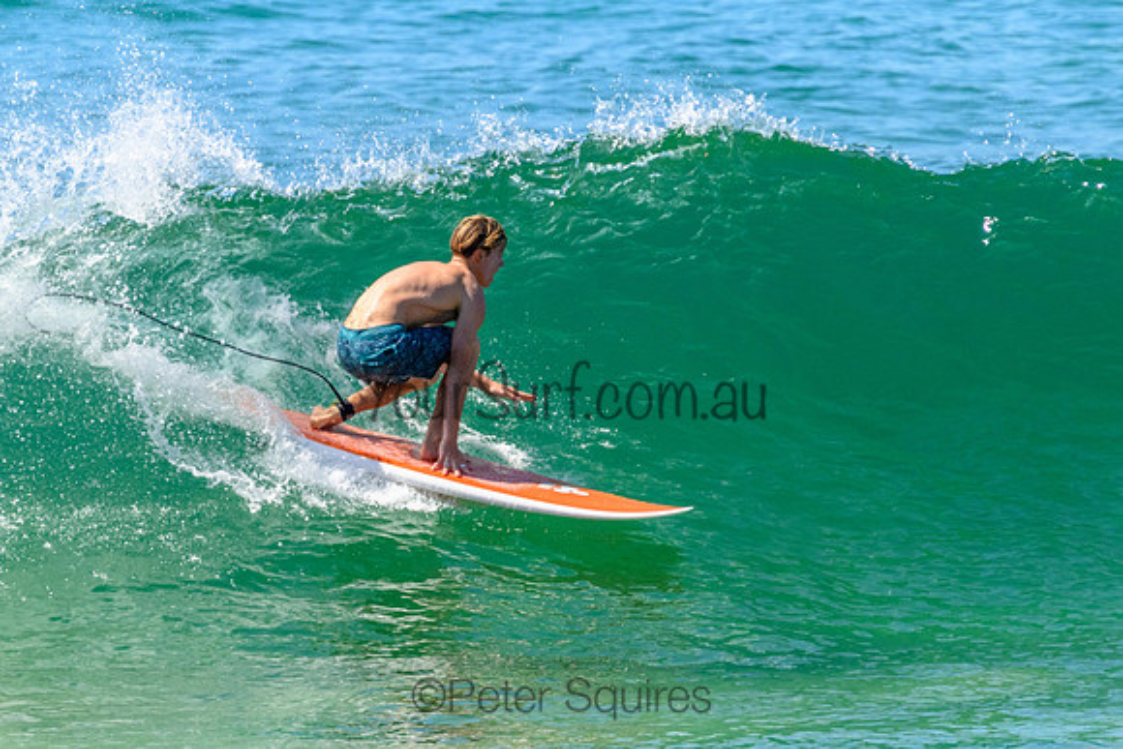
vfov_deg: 1.3
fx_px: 34338
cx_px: 550
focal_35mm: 1101
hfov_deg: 1.9
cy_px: 396
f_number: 11
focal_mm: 800
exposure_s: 1/2000
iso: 1800
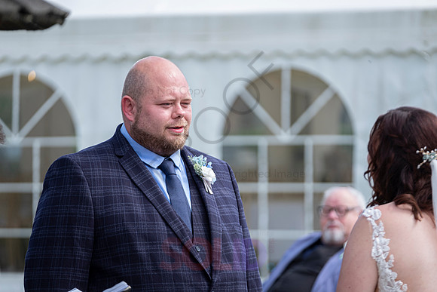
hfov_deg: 9.8
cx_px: 218
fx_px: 2550
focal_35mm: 210
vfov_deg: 6.5
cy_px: 146
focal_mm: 140
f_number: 2.8
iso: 200
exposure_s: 1/1000
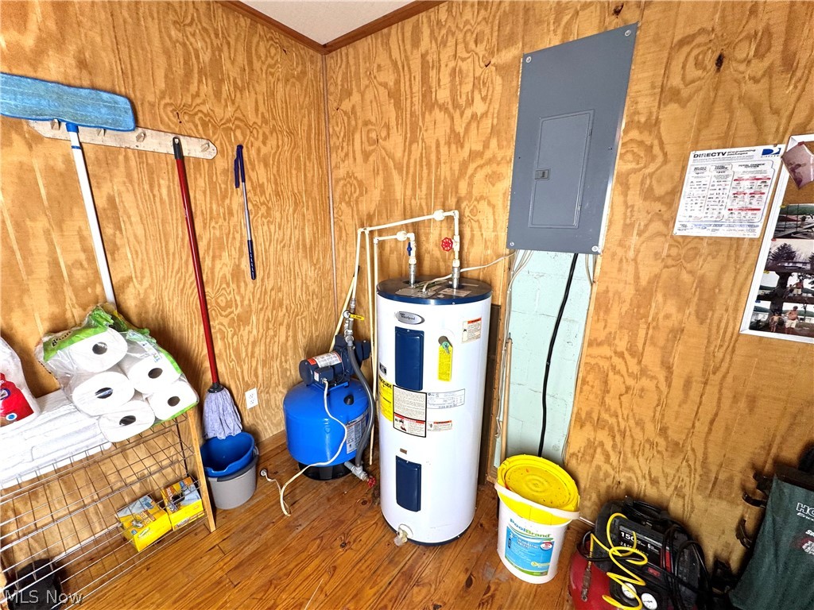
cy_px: 305
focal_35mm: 14
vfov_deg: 85.7
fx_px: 329
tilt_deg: -14.7
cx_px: 407
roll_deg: -0.3
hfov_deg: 102.1
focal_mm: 2.22
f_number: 2.2
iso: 125
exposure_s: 1/120
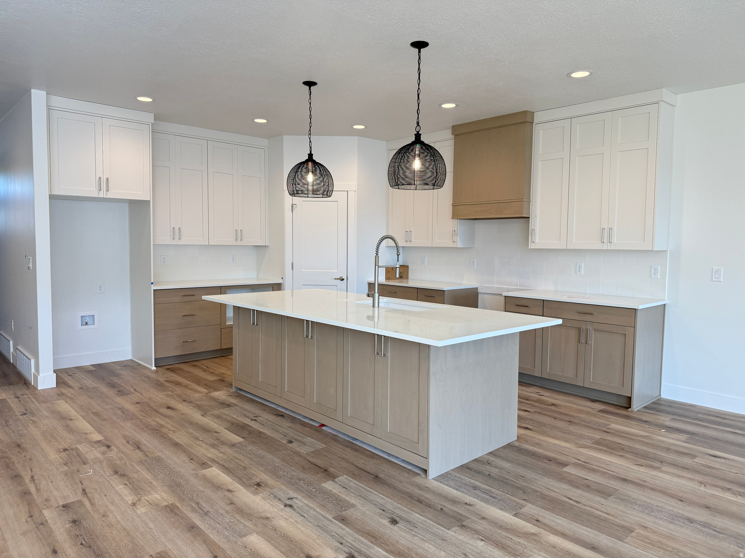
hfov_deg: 71.6
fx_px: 517
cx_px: 372
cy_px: 279
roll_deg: -0.3
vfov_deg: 56.8
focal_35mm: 24
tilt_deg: -3.3
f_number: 1.78
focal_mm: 6.76
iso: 125
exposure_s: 1/240
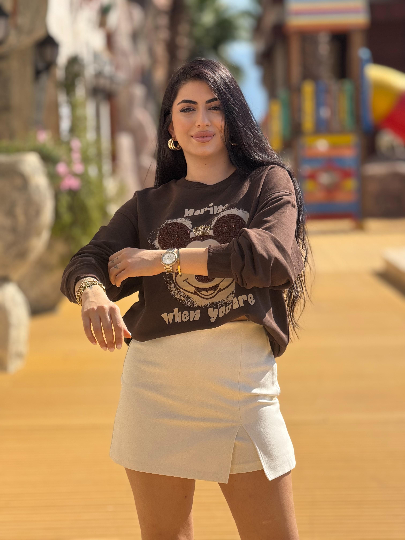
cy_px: 270
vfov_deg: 16.4
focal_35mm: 120
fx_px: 1872
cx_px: 202
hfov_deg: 12.3
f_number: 2.8
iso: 50
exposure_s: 1/1368
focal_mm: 15.66
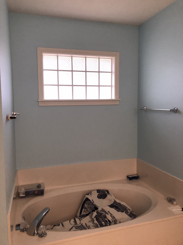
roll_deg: +1.1
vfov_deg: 63.4
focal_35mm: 28
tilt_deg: -4.4
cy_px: 122
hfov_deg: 49.7
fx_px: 197
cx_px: 92
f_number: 1.8
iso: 32
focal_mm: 4
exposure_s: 1/30
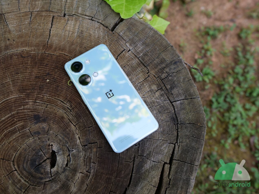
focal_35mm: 32
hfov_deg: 56.8
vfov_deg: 44.2
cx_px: 130
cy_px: 97
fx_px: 239
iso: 200
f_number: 2.2
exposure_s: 1/1300
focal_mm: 16
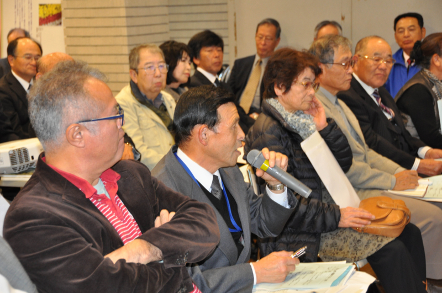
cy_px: 146
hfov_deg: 27.0
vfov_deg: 18.1
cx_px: 221
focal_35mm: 75
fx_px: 920
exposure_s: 1/60
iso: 800
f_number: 4.8
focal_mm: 50
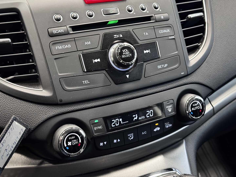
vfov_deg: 30.3
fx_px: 327
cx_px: 118
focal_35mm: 48
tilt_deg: -28.2
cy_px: 88
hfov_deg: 39.7
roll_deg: -2.1
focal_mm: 6.76
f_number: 1.78
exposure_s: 1/25
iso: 400
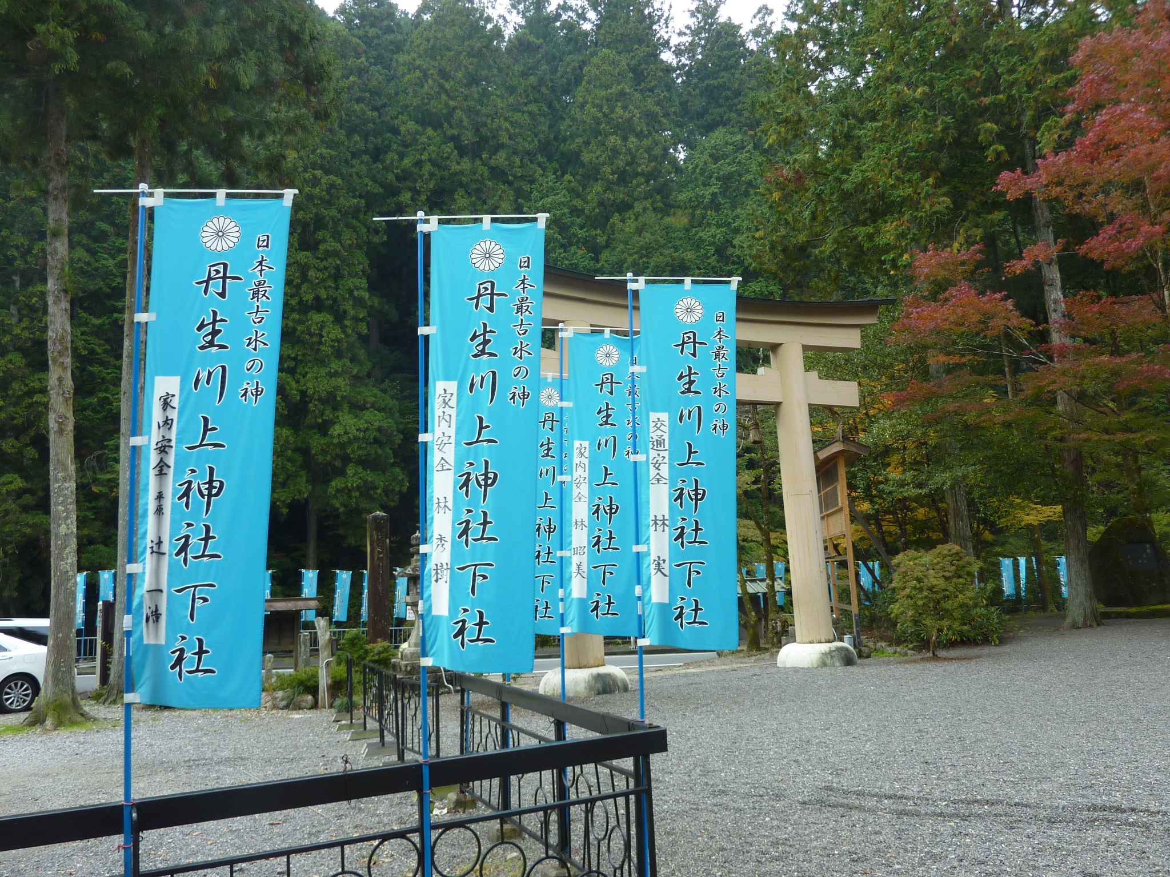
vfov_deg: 54.9
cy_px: 438
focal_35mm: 25
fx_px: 845
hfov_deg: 69.4
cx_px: 585
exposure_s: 1/80
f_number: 3.3
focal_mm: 4.1
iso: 80
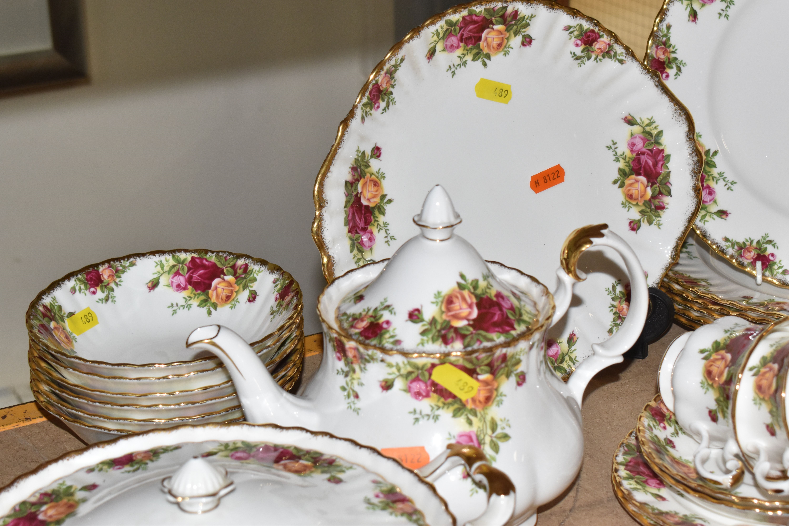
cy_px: 263
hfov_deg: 28.1
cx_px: 394
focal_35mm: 72
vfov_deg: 18.9
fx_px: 1578
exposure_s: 1/60
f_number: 8
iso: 800
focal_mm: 48
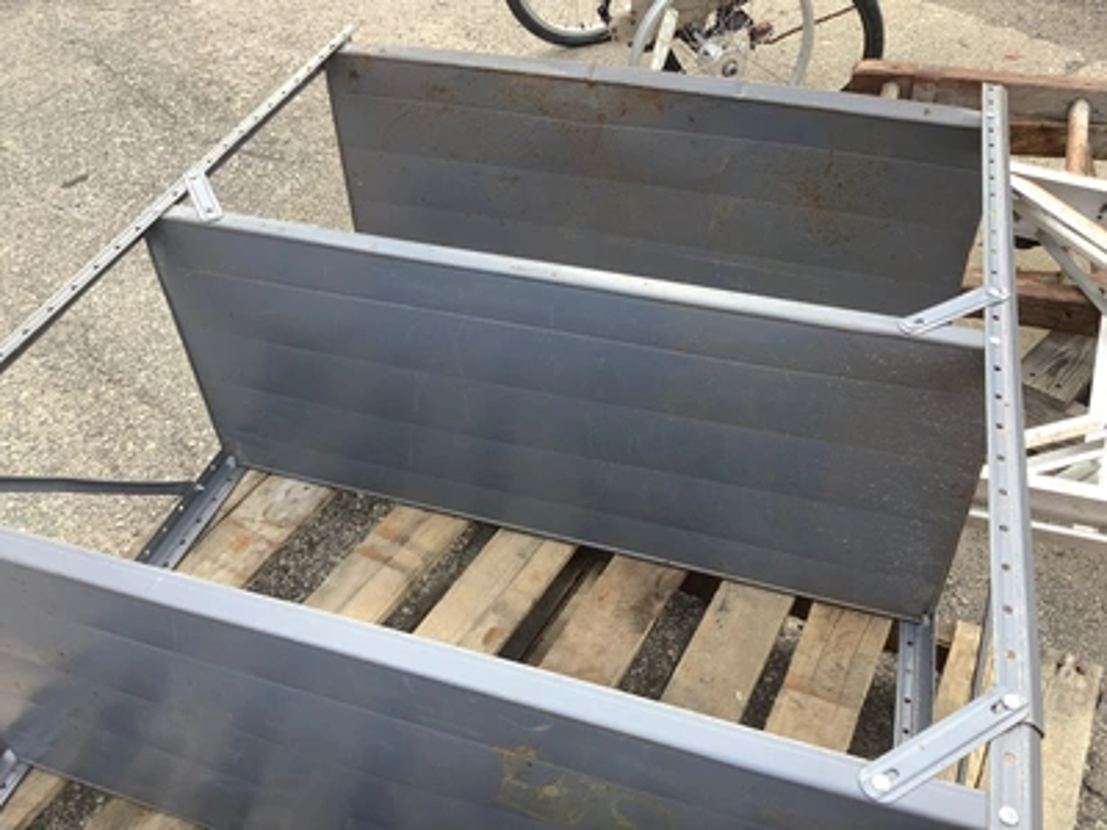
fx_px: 991
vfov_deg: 45.4
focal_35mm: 31
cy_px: 415
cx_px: 554
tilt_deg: -44.2
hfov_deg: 58.4
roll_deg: +2.8
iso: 25
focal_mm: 3.3
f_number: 2.4
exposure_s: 1/197
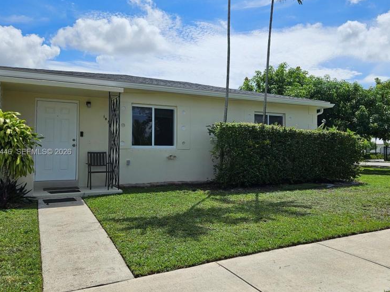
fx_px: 338
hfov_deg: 59.6
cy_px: 152
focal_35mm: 30
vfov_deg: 46.8
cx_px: 227
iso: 25
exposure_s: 1/3840
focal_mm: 5.4
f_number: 1.8
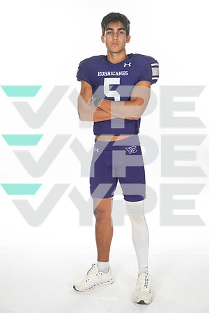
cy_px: 156
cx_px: 104
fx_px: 453
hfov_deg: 26.0
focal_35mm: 52
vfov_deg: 38.2
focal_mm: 52
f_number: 7.1
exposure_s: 1/320
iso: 800
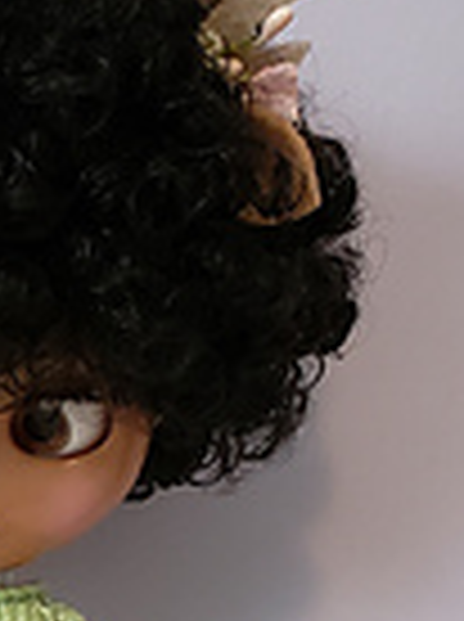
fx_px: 2169
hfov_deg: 11.3
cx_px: -387
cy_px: 760
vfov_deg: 15.7
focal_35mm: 121
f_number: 2.4
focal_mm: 4.3
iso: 320
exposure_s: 1/60
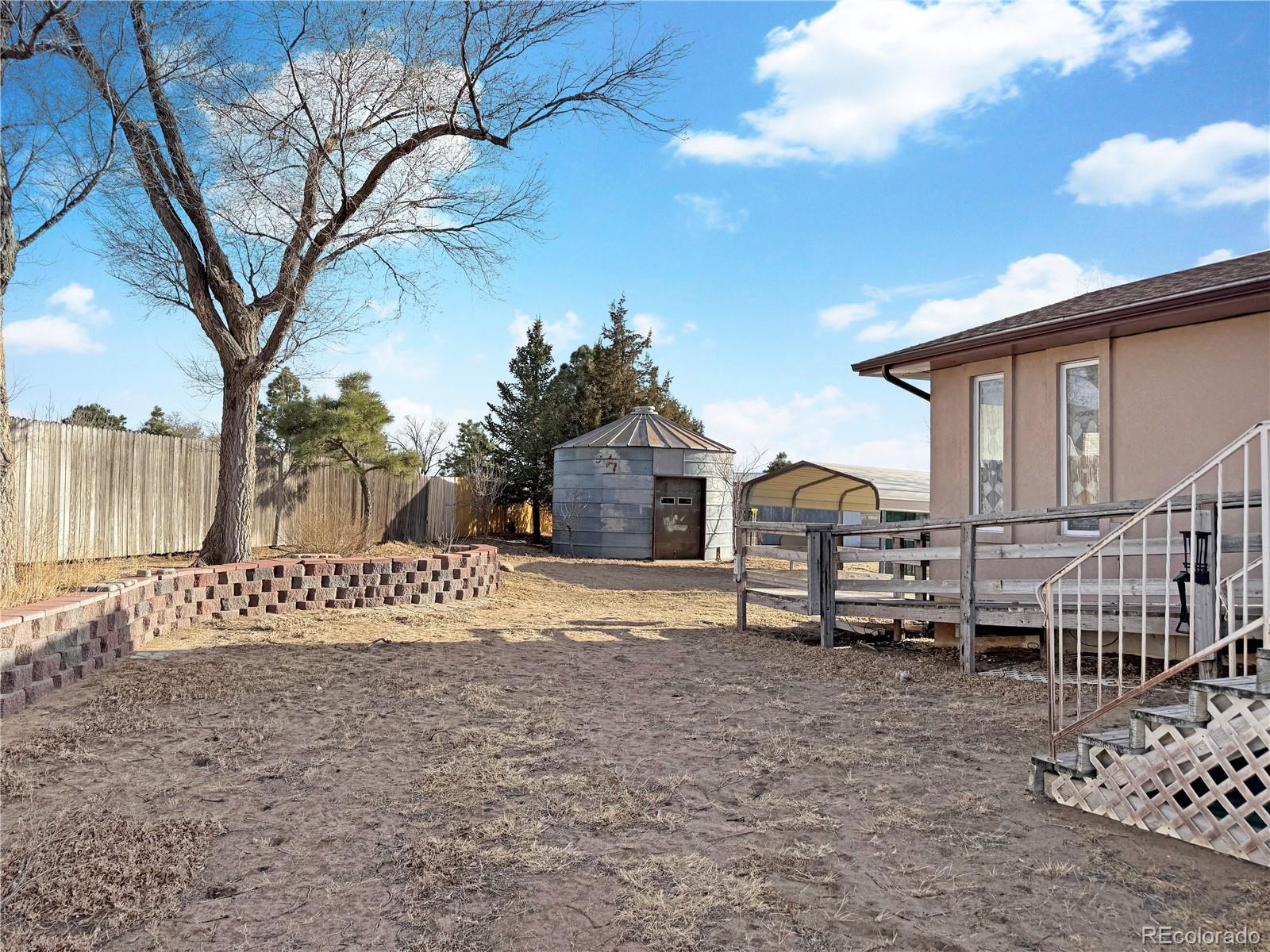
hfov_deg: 71.6
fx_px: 881
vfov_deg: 56.8
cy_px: 476
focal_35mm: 24
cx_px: 635
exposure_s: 1/3953
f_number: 1.78
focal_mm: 6.76
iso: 80
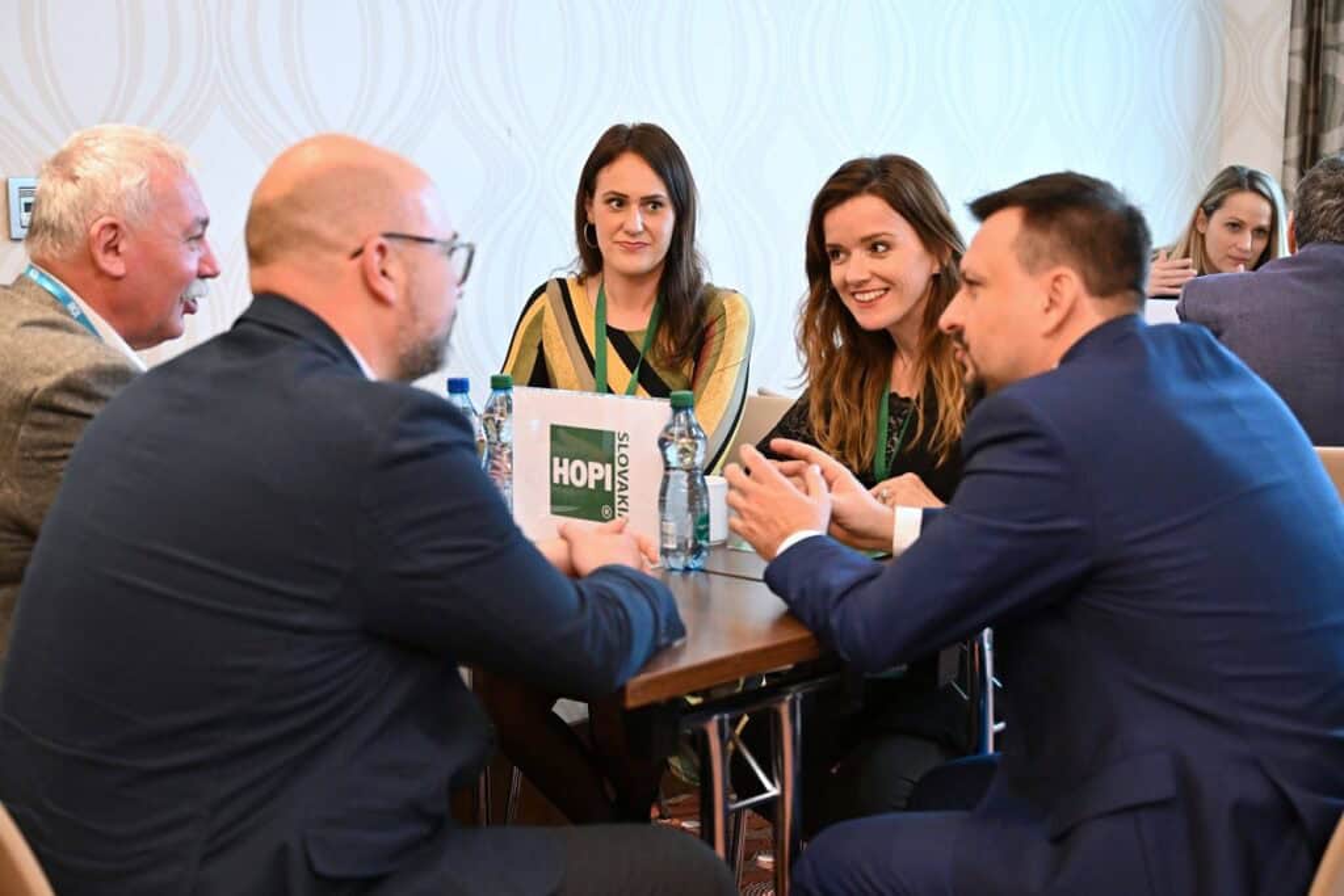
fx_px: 1829
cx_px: 672
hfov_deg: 40.3
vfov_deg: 27.5
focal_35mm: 49
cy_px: 448
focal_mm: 49
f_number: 3.2
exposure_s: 1/160
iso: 2500
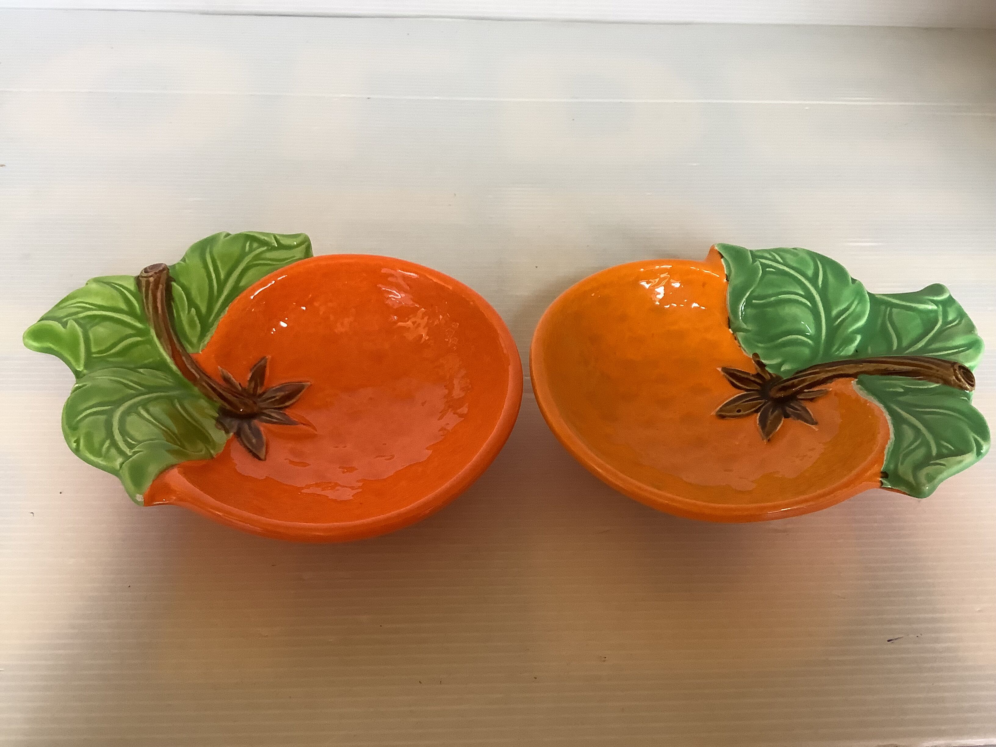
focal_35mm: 31
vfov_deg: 45.4
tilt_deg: -46.4
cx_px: 498
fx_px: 892
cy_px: 374
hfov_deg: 58.4
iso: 160
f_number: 2.4
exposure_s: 1/60
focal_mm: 3.3
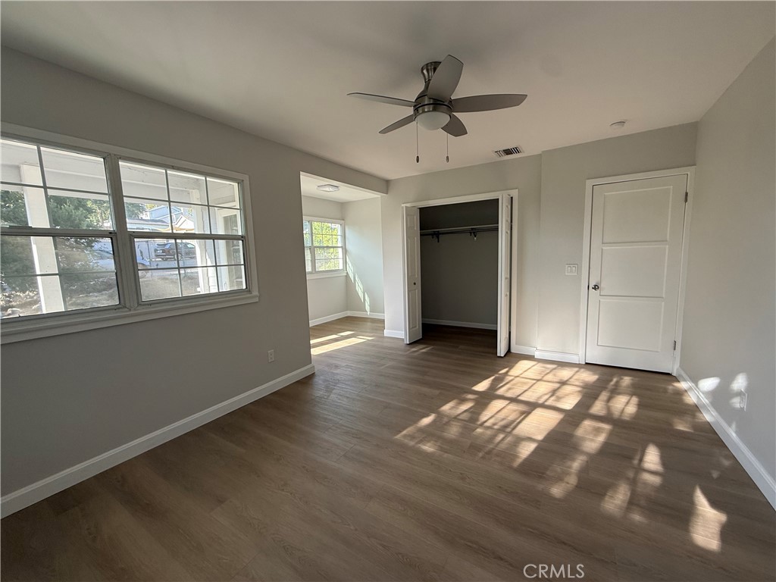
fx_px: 314
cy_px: 291
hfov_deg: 102.1
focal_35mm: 14
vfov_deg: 85.7
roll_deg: +2.1
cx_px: 388
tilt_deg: -6.3
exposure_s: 1/101
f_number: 2.2
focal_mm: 2.22
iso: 64
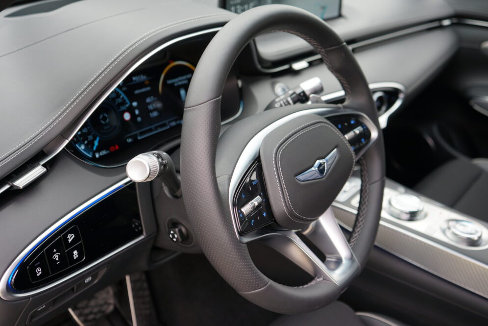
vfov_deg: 36.0
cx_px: 244
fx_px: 502
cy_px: 160
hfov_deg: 51.9
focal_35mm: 37
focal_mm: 36
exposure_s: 1/60
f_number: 4
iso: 125
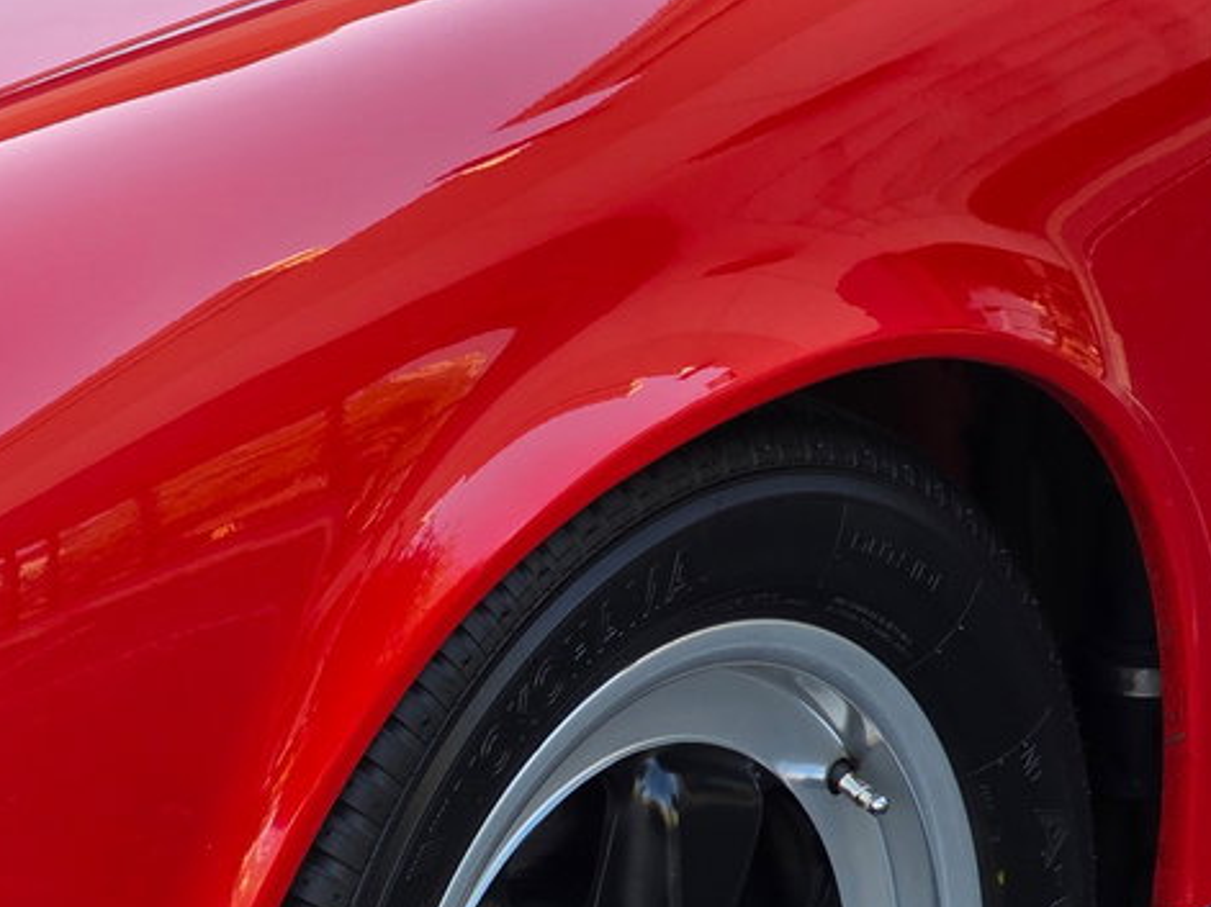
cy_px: 958
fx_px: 5246
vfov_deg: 9.8
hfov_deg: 13.0
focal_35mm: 150
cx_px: -28
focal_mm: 7.9
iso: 50
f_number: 2.4
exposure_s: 1/216
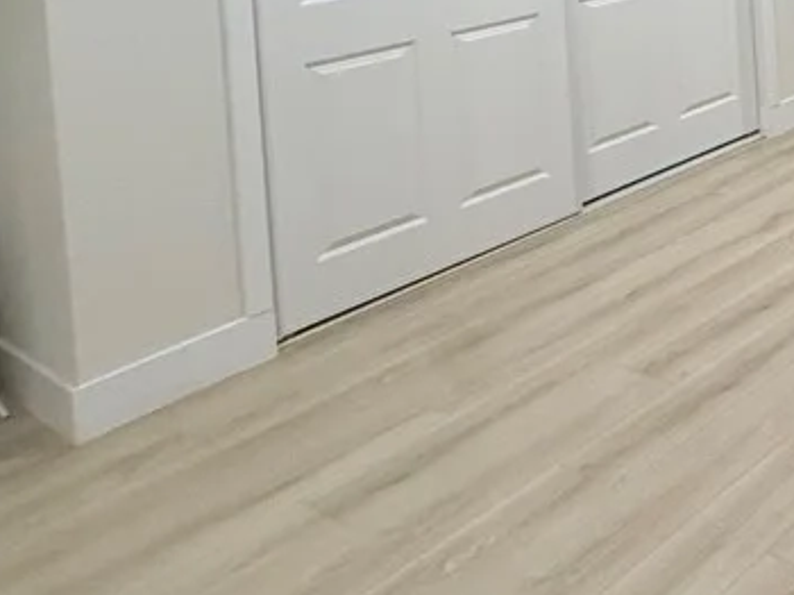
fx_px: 940
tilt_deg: -0.4
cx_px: 1150
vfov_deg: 28.6
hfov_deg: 30.0
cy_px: -184
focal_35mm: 41
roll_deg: +3.0
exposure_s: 1/120
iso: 320
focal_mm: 2.22
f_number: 2.2
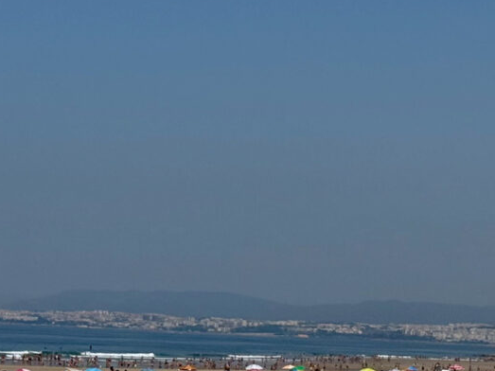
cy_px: 305
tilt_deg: +1.3
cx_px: 116
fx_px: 1344
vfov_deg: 15.6
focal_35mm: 94
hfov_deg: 20.7
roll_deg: -1.3
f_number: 1.78
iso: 64
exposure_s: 1/11364
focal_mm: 6.76
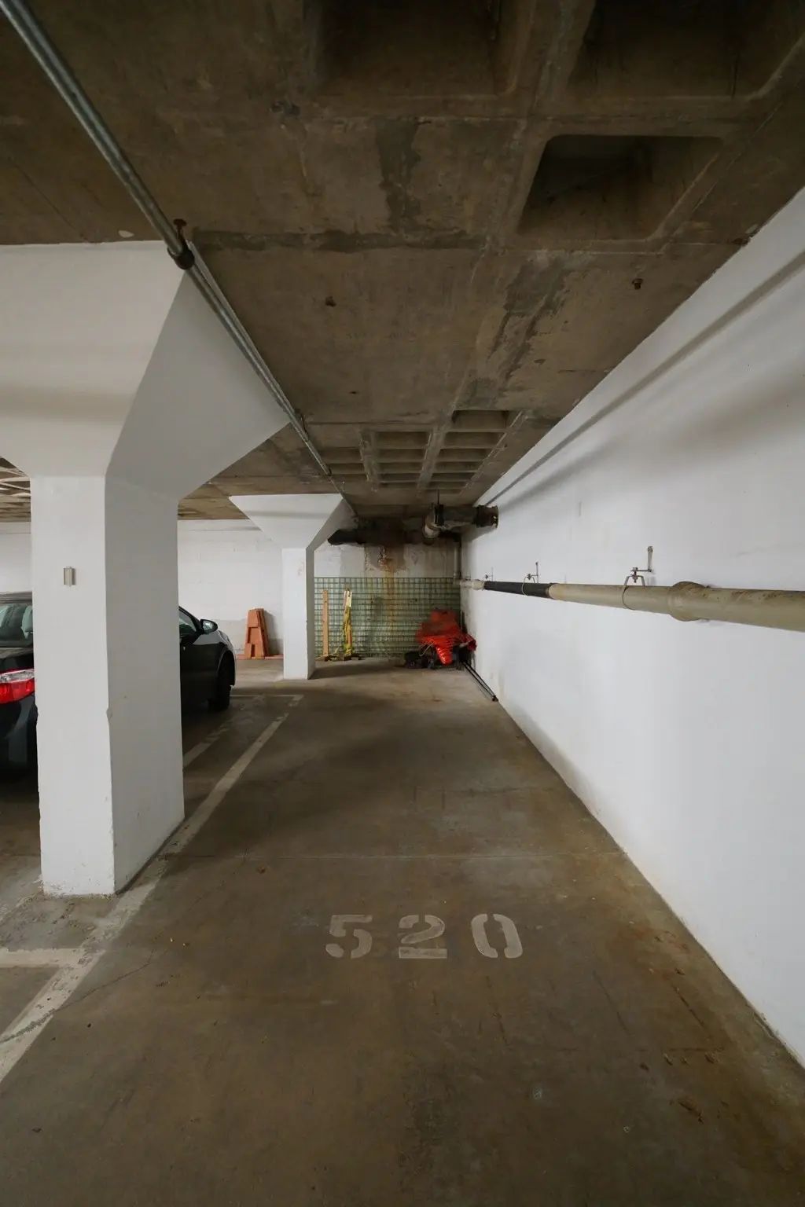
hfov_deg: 70.4
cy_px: 604
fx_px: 570
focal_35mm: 17
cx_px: 402
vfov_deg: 93.3
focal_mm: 17
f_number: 2.8
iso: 2000
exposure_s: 1/60
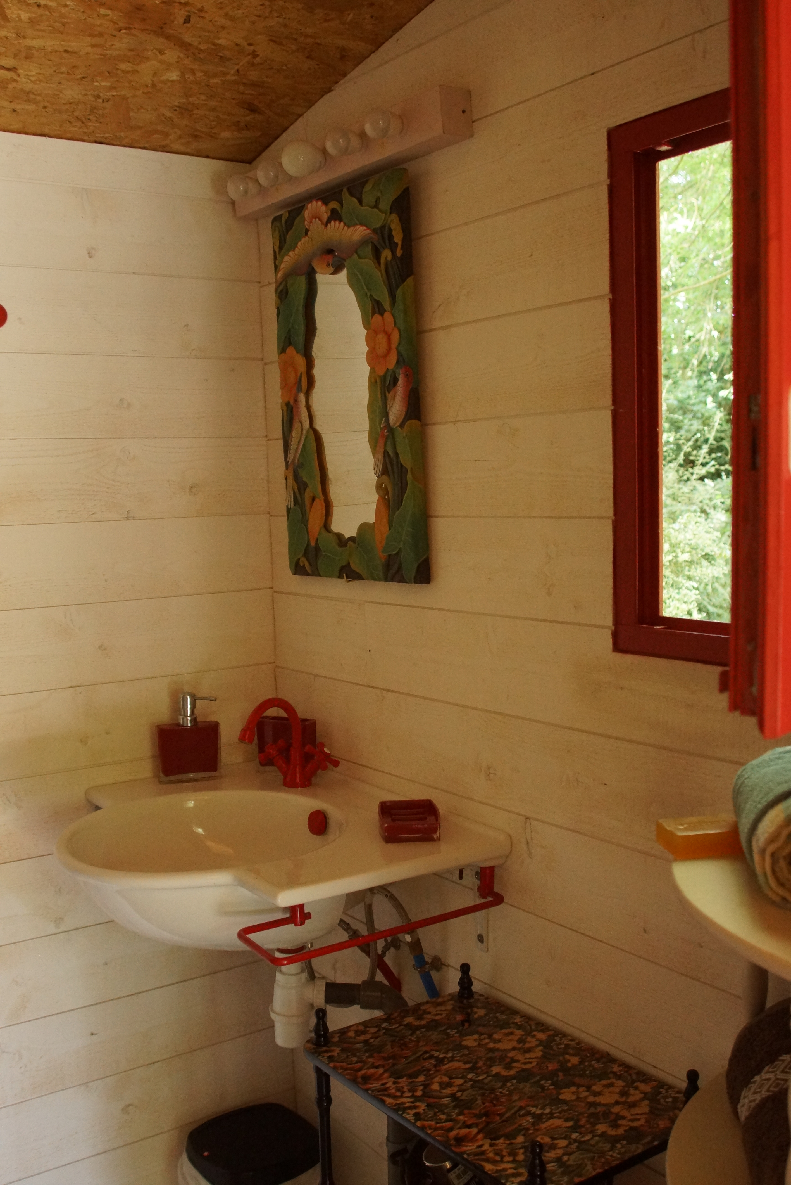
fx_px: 1185
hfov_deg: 36.9
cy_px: 592
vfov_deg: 53.1
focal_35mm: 36
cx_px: 396
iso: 1600
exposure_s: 1/60
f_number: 4
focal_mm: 24
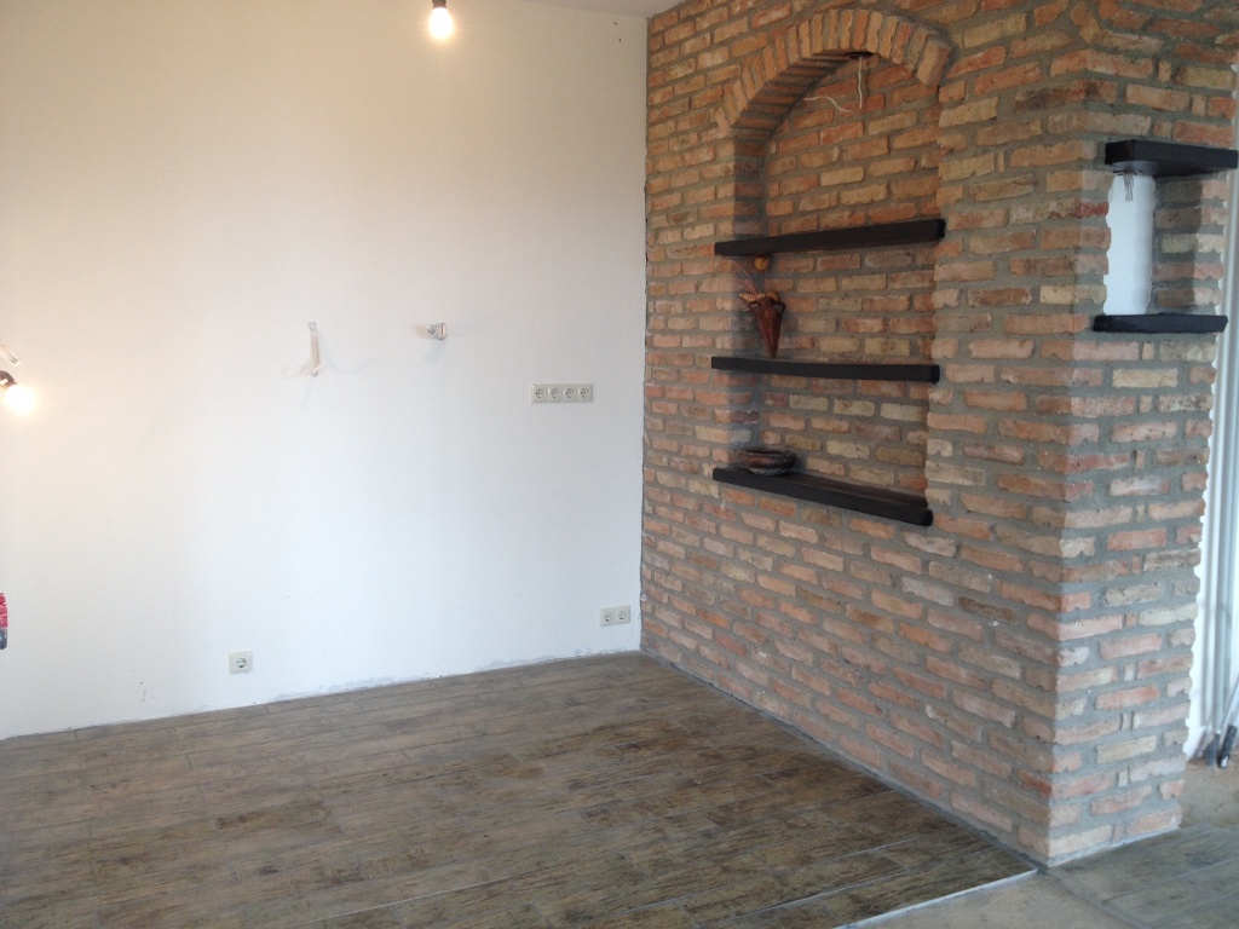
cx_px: 620
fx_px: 1253
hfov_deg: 52.6
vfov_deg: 40.7
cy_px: 464
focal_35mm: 35
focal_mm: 4.28
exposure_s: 1/24
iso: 50
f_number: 2.4
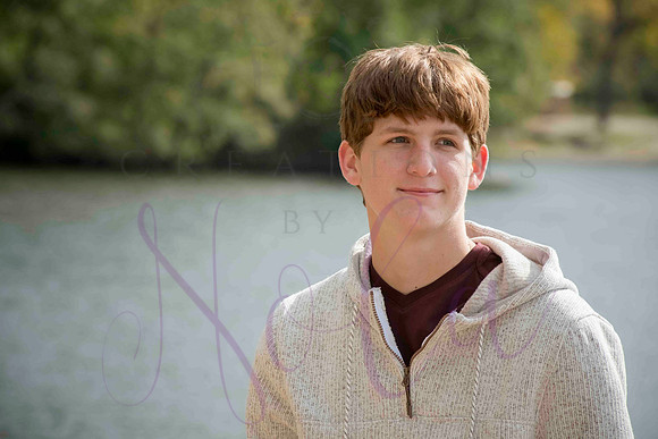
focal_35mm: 200
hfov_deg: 10.3
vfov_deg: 6.9
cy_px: 220
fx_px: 3656
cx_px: 329
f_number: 10
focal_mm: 200
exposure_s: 1/1250
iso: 800
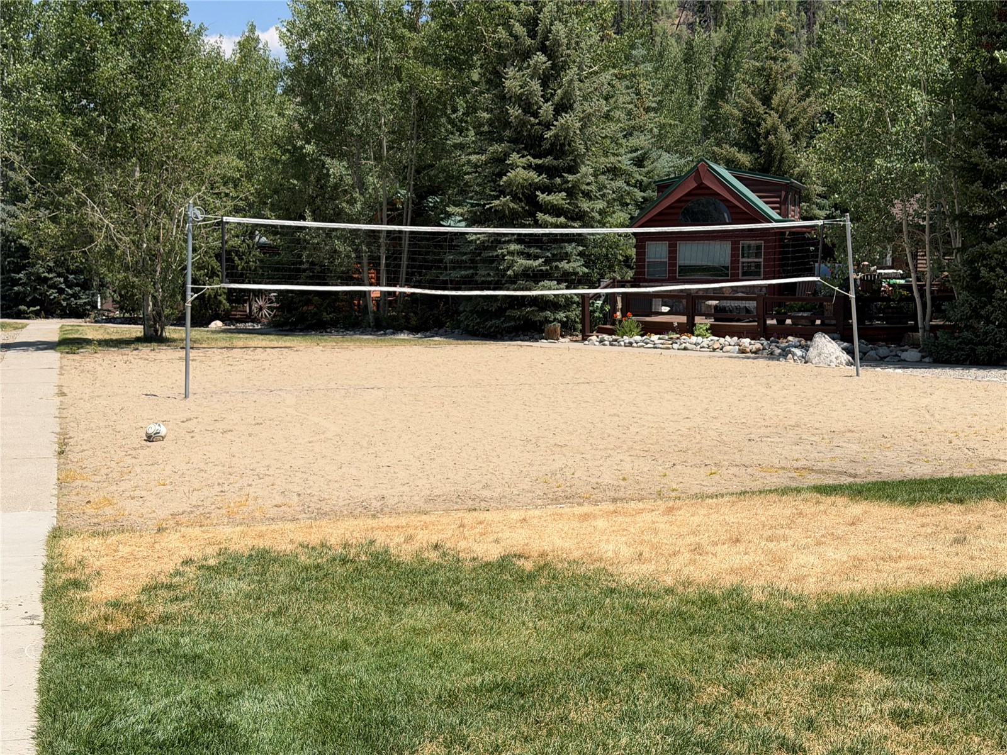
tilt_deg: -6.2
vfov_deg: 30.3
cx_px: 504
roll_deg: +0.2
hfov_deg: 39.7
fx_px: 1396
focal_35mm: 48
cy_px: 378
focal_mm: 6.76
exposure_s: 1/5208
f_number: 1.78
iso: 64
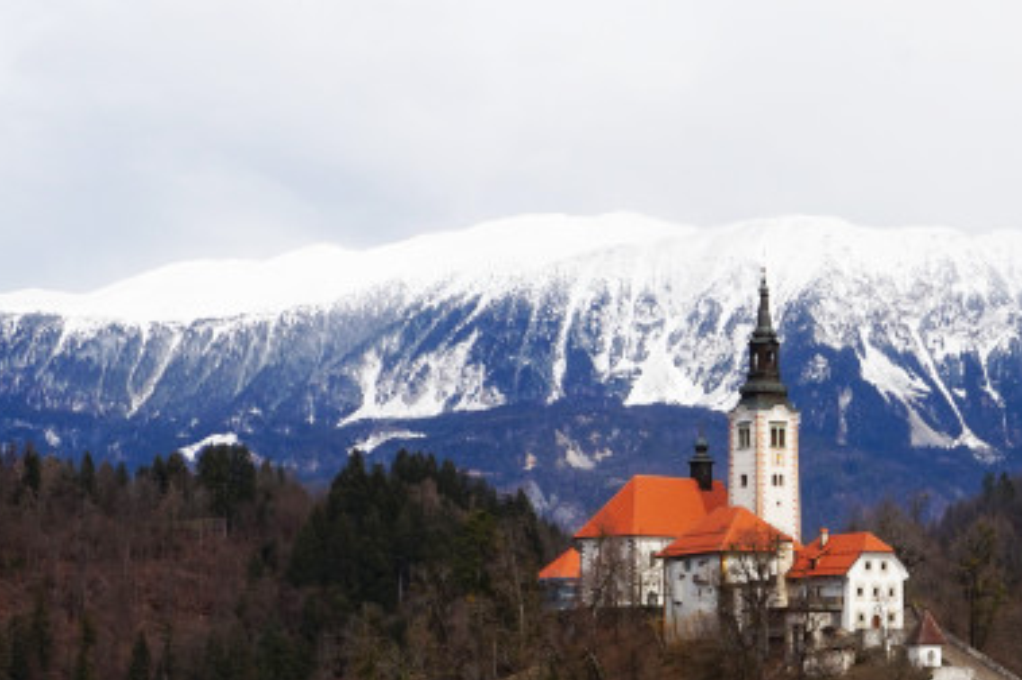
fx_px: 3233
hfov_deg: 17.7
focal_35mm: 114
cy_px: 544
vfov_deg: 12.0
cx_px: 928
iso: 100
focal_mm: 36
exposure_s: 1/100
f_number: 14
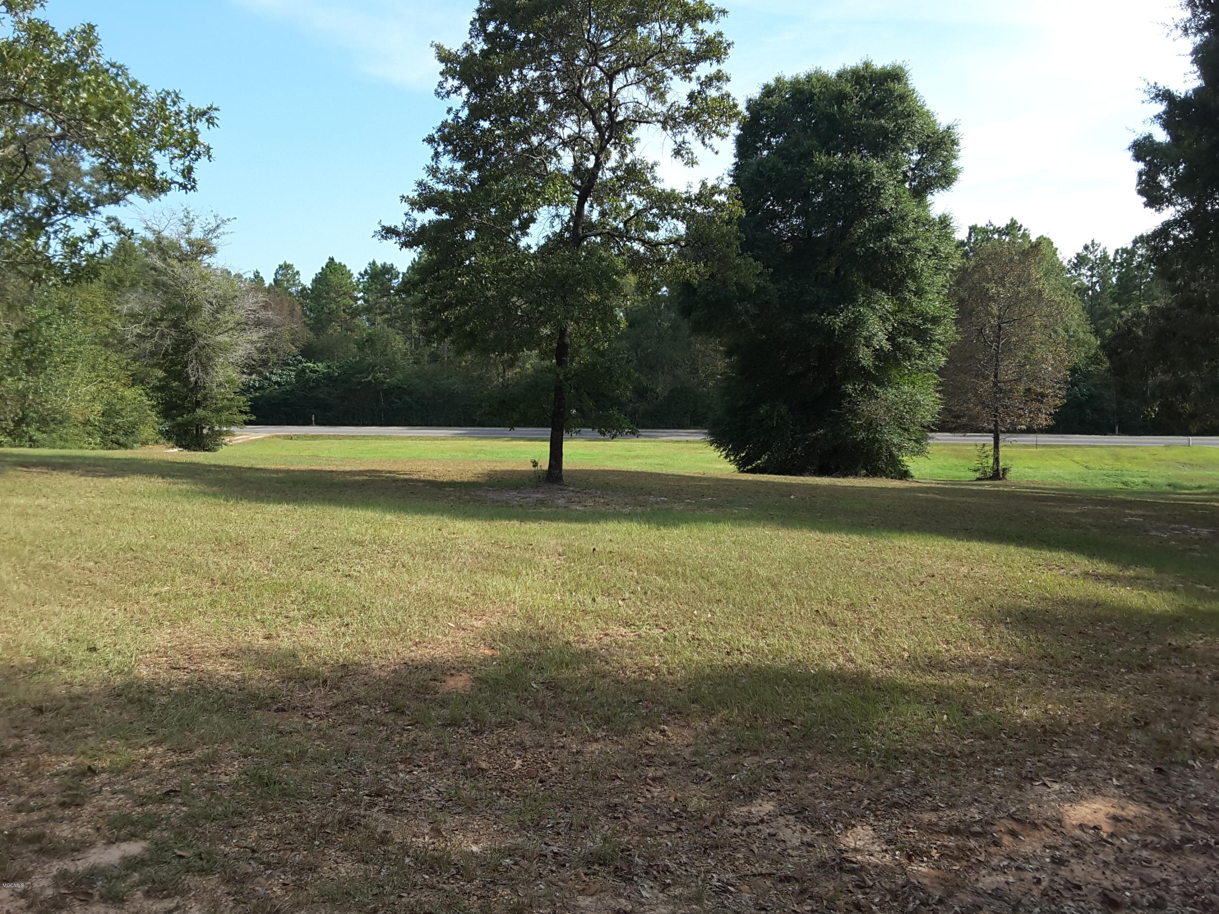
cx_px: 610
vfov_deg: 45.4
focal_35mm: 31
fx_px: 1092
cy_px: 457
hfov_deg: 58.4
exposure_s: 1/598
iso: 40
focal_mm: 2.9
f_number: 1.9
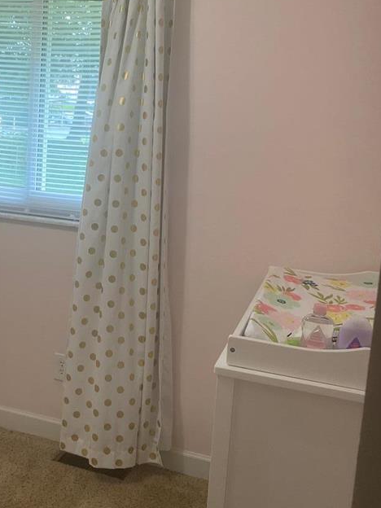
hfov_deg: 28.0
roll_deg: -1.9
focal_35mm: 50
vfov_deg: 38.1
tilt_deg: -10.1
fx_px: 734
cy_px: 217
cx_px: 35
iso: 100
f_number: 1.8
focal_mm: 4.25
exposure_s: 1/120
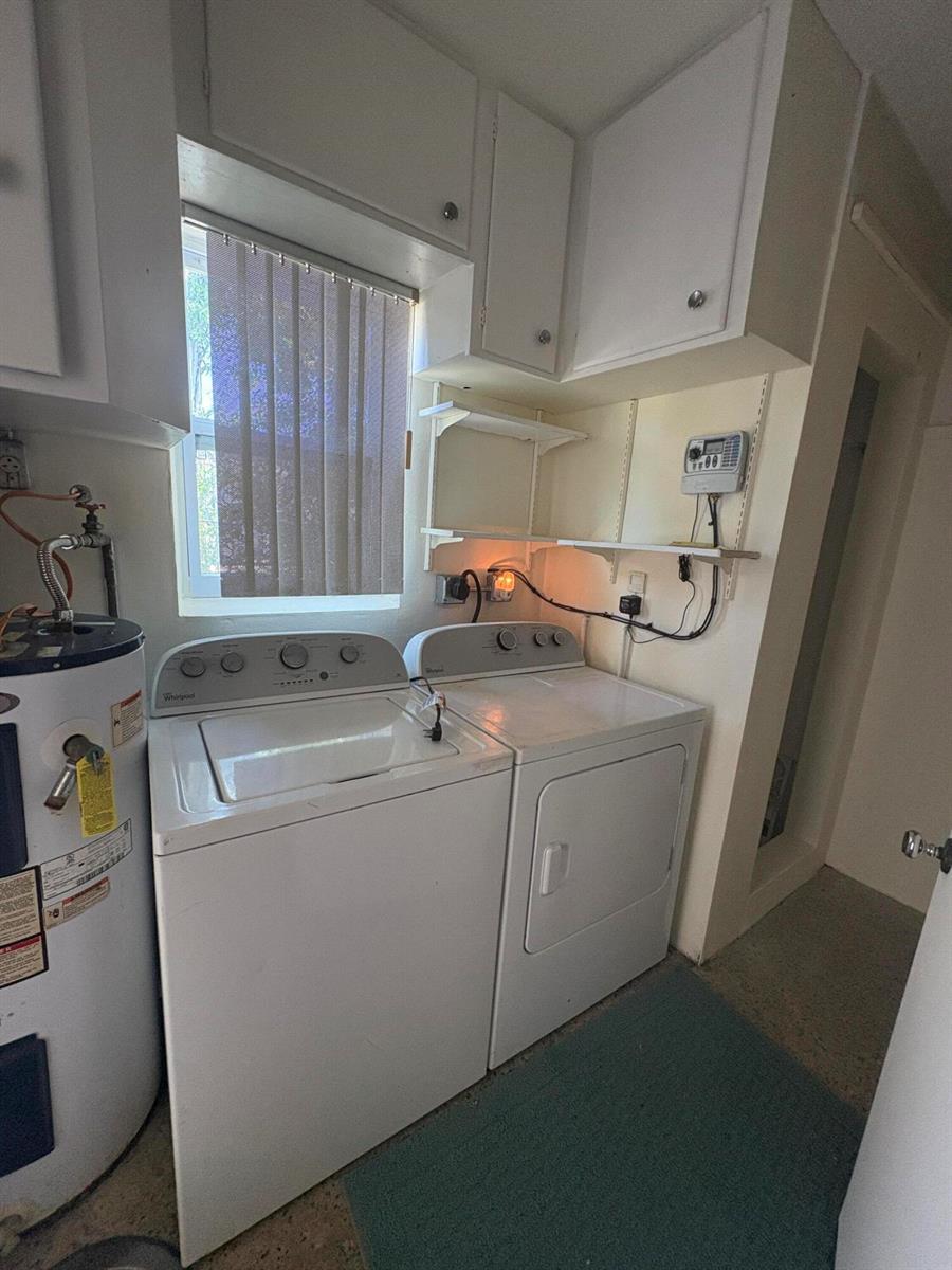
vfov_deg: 102.1
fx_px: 513
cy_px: 635
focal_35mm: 14
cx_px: 476
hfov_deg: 85.7
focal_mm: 2.22
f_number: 2.2
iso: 320
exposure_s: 1/60
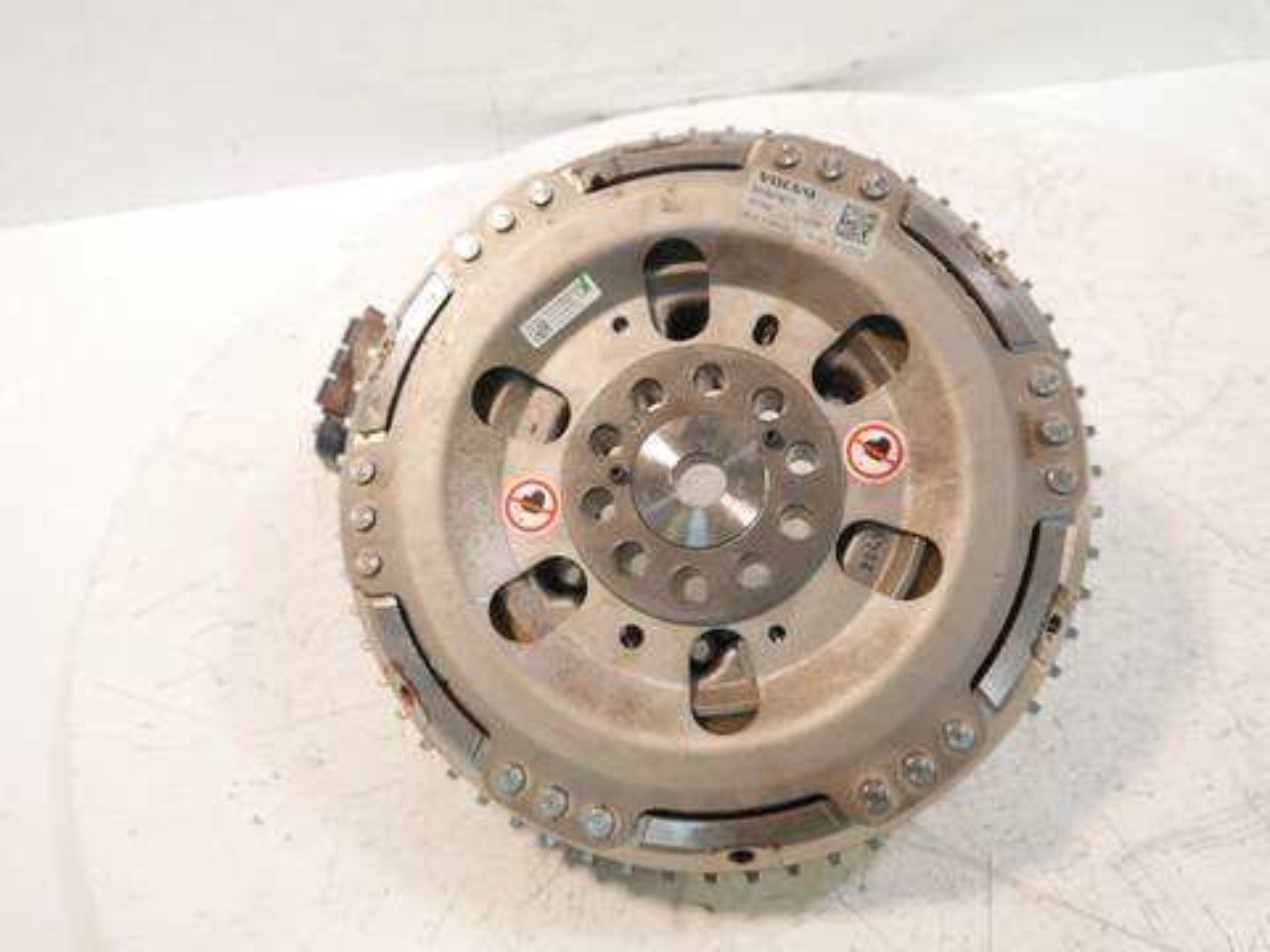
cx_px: 635
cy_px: 476
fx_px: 1101
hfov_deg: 60.0
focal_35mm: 30
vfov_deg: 46.8
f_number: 3.6
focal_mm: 15
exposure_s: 1/60
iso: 640
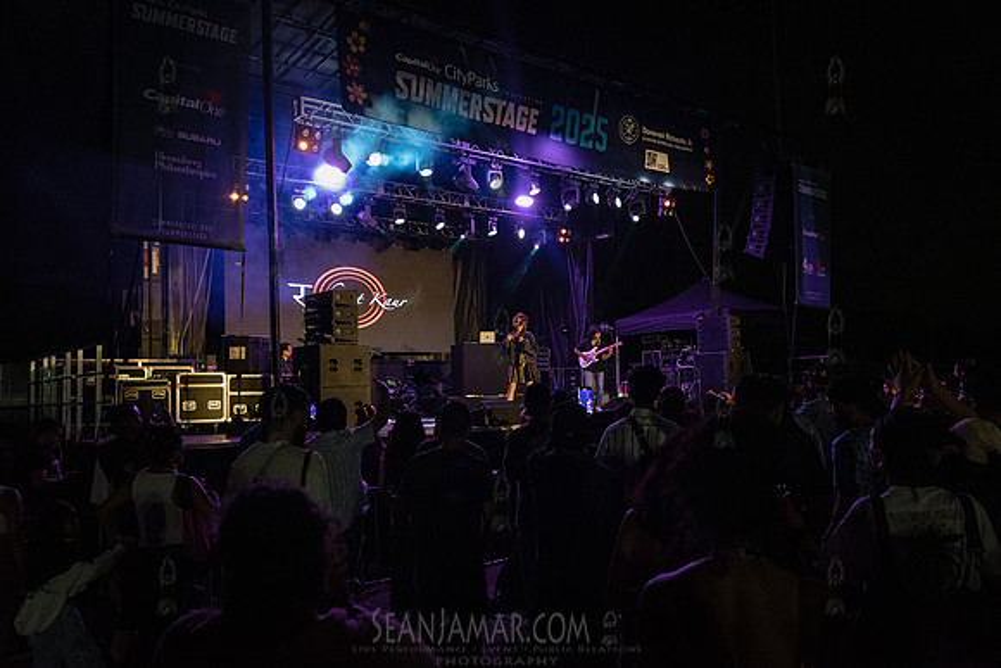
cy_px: 334
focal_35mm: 30
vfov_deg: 43.7
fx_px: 833
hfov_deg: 62.0
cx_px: 491
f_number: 3.5
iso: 6400
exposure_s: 1/400
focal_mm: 29
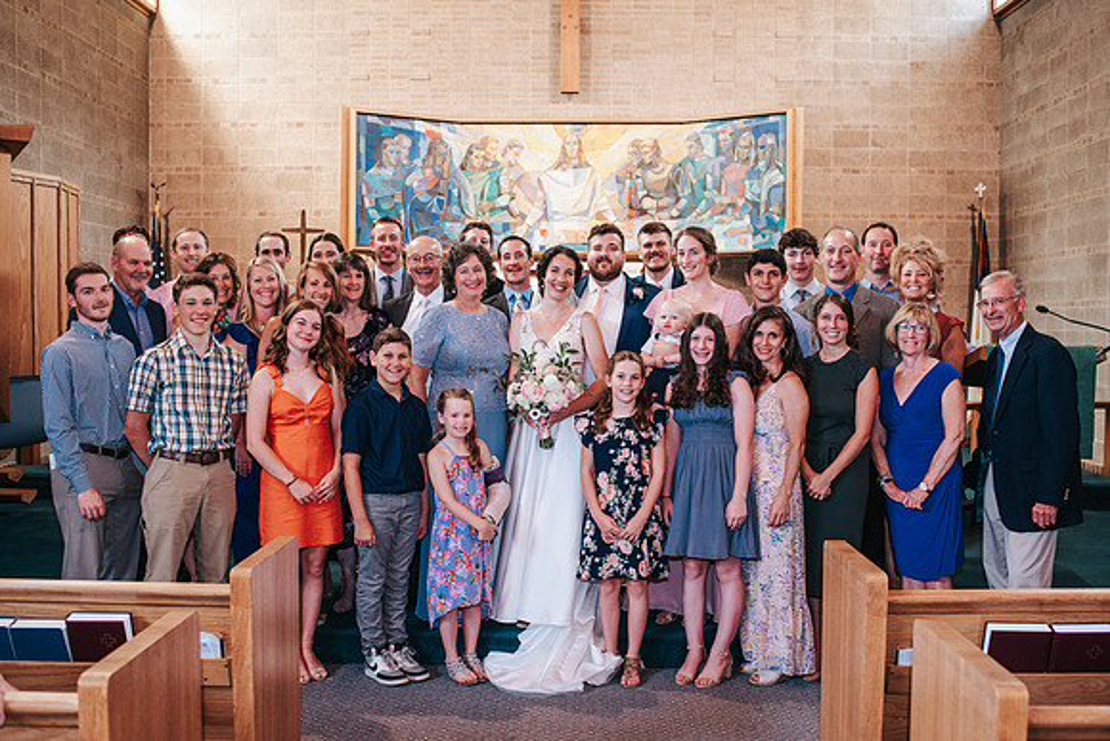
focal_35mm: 36
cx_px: 552
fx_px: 1098
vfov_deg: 37.3
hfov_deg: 53.6
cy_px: 370
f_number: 3.2
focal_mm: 35
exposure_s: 1/125
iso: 1000
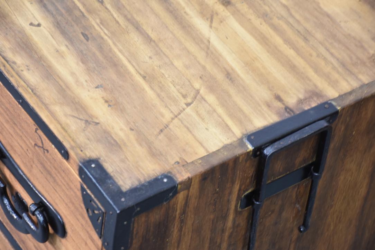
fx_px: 1172
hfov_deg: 18.2
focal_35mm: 112
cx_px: 188
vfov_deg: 12.2
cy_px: 125
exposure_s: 1/8
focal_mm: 75
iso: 400
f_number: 5
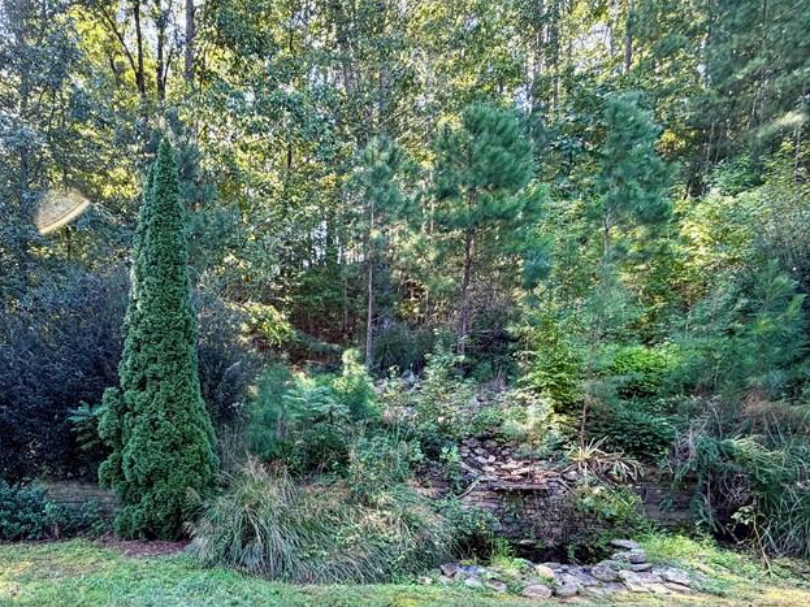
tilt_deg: -2.6
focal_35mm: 23
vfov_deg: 56.1
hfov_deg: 70.0
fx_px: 538
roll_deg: +0.1
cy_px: 454
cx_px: 222
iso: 100
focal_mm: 2.22
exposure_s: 1/121
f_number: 2.2
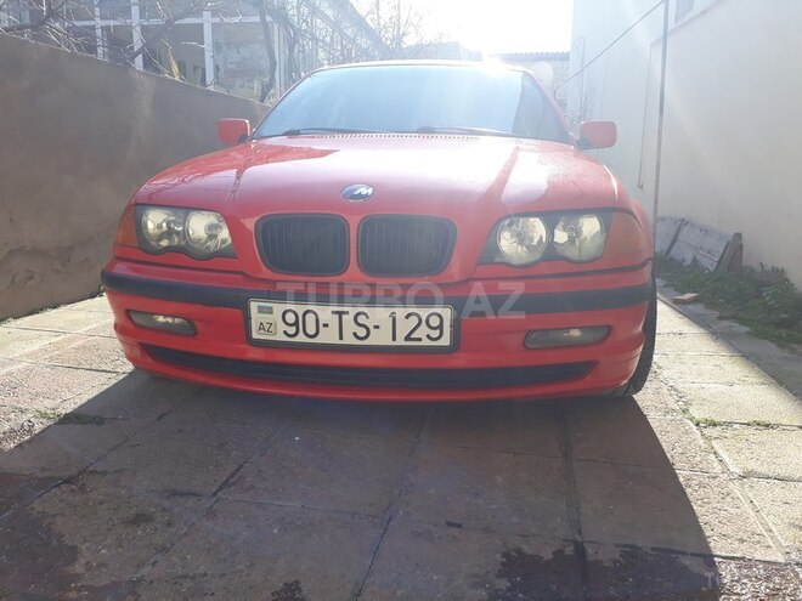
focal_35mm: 27
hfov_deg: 65.3
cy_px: 300
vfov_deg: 51.4
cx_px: 401
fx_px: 626
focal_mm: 3.6
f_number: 1.9
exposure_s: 1/668
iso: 40
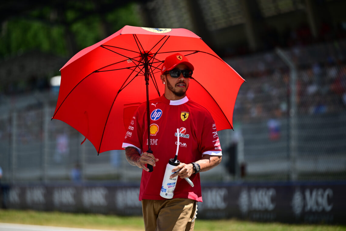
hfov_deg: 10.3
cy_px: 116
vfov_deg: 6.9
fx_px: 1922
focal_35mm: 200
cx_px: 173
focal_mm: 200
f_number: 2.8
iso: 100
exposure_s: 1/1000
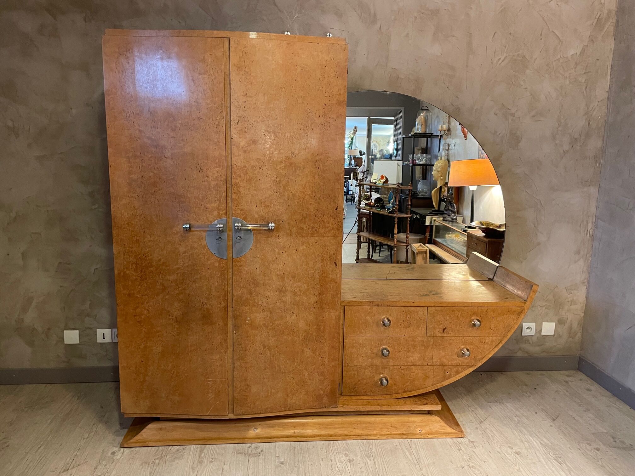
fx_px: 477
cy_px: 238
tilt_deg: -9.4
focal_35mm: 26
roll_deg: -0.6
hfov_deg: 67.3
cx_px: 318
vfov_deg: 53.1
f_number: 1.6
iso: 400
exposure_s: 1/33
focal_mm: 4.2
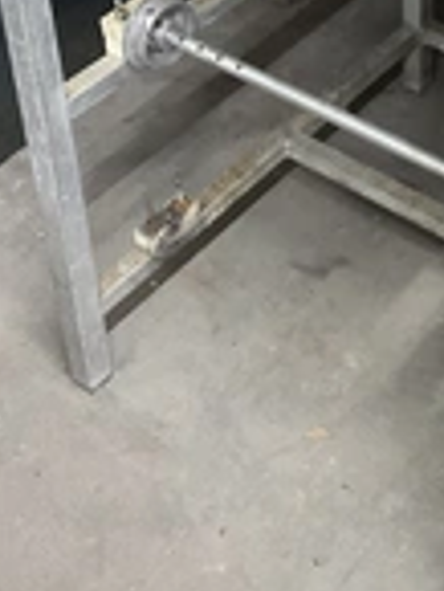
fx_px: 1366
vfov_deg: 23.2
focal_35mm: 80
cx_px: 448
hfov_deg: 18.0
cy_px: -29
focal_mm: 3
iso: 320
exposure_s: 1/40
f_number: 1.8
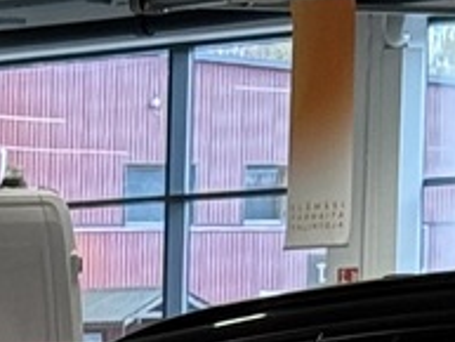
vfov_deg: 4.0
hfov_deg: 5.2
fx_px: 4709
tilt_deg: -7.5
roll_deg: +1.1
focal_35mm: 358
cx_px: -1023
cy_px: 1028
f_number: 1.78
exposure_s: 1/100
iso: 100
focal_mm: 6.76
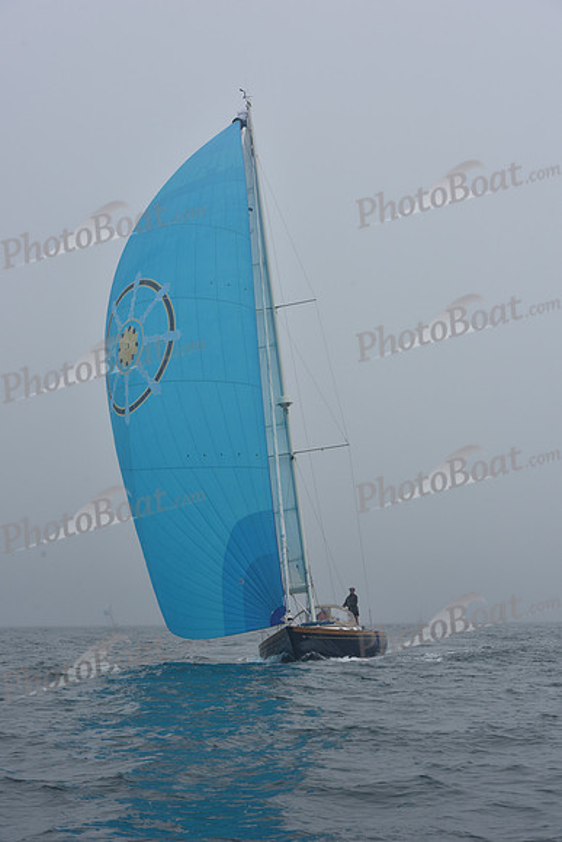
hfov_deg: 19.5
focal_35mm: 70
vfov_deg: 28.8
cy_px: 421
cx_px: 281
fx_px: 1638
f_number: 9
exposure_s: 1/800
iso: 250
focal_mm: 70
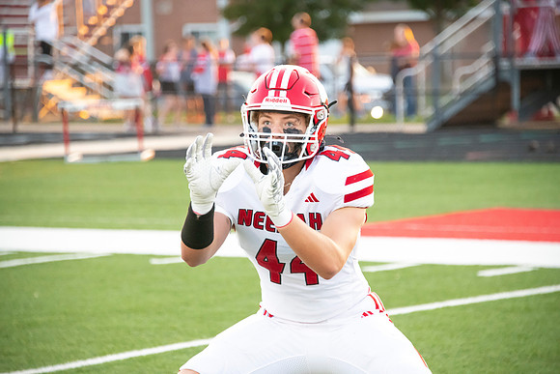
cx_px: 280
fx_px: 3112
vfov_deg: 6.9
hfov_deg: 10.3
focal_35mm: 200
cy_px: 187
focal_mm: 200
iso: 4000
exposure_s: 1/800
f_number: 5.6
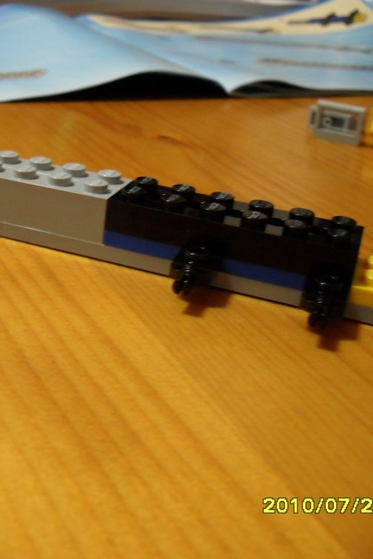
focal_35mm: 49
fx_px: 762
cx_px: 37
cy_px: 278
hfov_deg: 26.6
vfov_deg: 40.4
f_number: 2.8
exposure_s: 1/4
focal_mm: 6.2
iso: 200
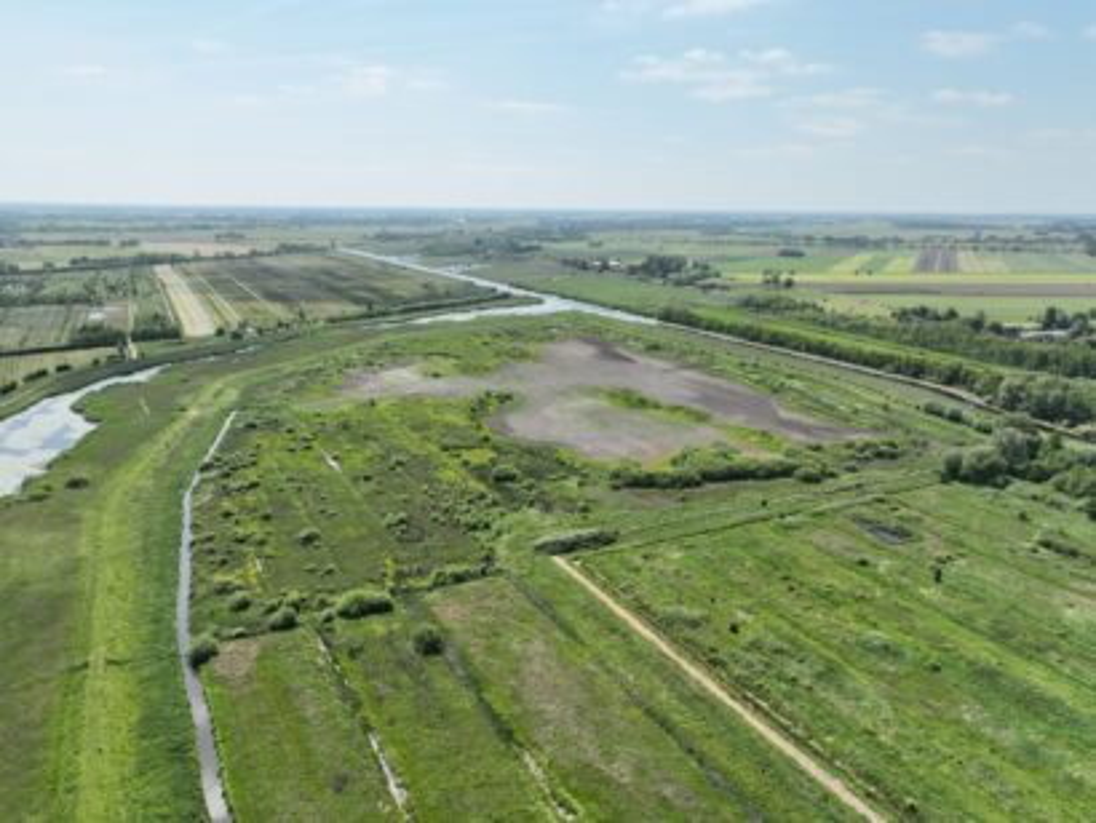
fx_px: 760
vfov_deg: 56.9
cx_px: 548
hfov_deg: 71.6
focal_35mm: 24
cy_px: 412
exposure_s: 1/2500
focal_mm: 12.29
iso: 220
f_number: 2.8
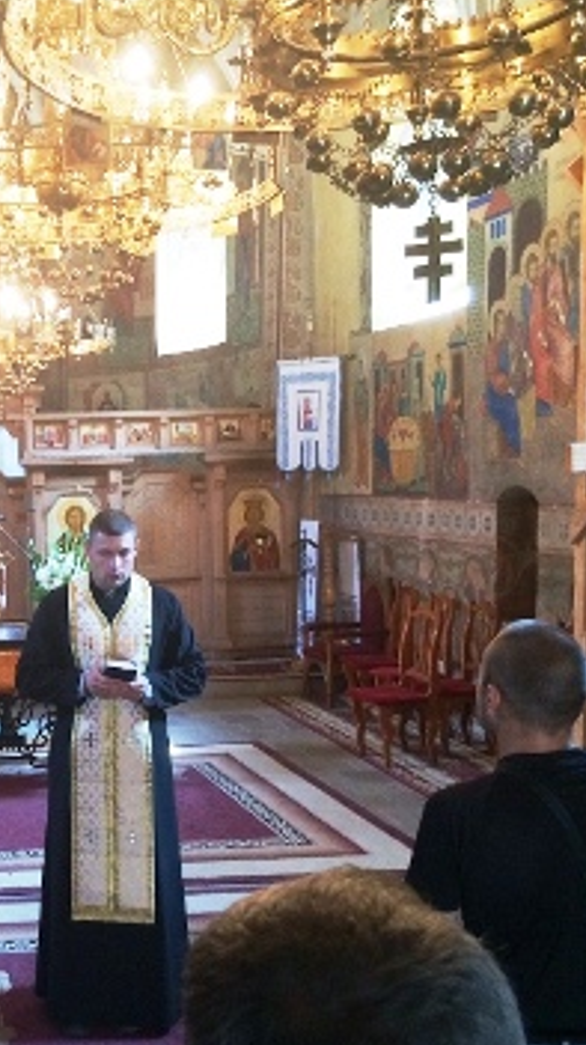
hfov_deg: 24.9
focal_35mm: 45
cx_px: -30
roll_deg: +1.9
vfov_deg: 45.5
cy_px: 528
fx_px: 1245
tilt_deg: -0.7
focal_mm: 4.15
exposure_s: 1/30
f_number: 2.2
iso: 125
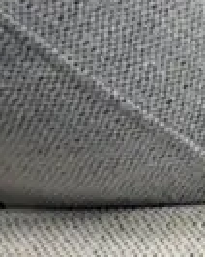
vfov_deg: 9.5
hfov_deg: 7.3
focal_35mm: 181
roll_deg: -2.9
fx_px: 1376
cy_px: -354
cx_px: 681
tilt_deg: -37.5
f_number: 1.78
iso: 80
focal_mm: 6.86
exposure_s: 1/100
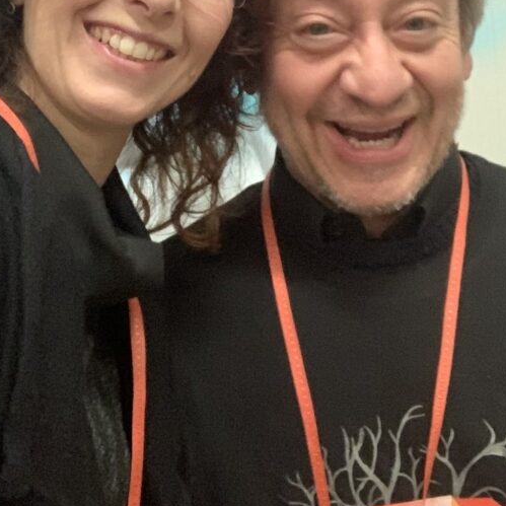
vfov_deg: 28.3
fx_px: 959
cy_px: 38
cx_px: 284
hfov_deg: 29.5
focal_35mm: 58
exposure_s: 1/17
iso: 500
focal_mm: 2.87
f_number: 2.2
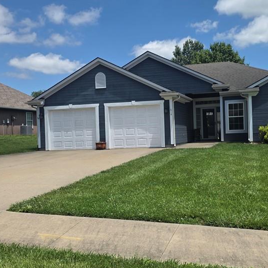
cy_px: 128
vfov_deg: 42.8
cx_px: 180
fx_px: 342
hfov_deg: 42.2
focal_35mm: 39
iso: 80
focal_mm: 6.3
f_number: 1.7
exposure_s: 1/7944
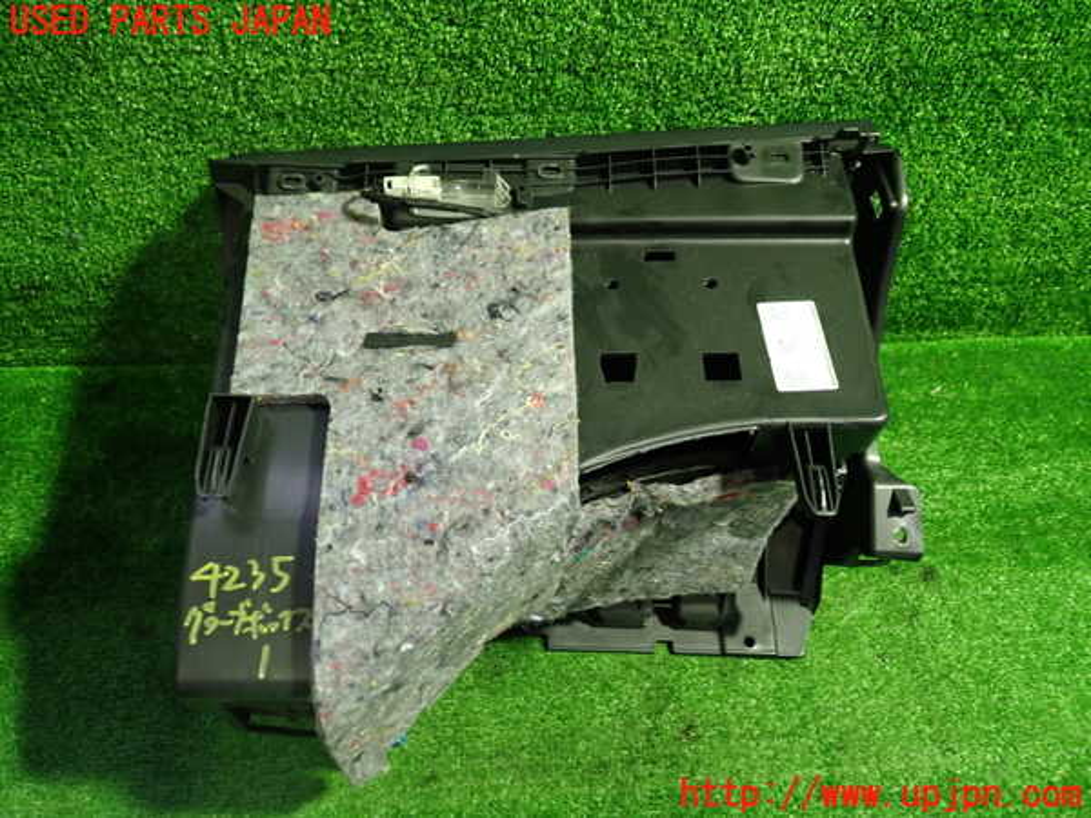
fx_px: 946
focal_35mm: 30
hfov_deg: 60.0
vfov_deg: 46.8
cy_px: 409
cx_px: 546
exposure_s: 1/30
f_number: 2.3
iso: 320
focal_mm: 5.4
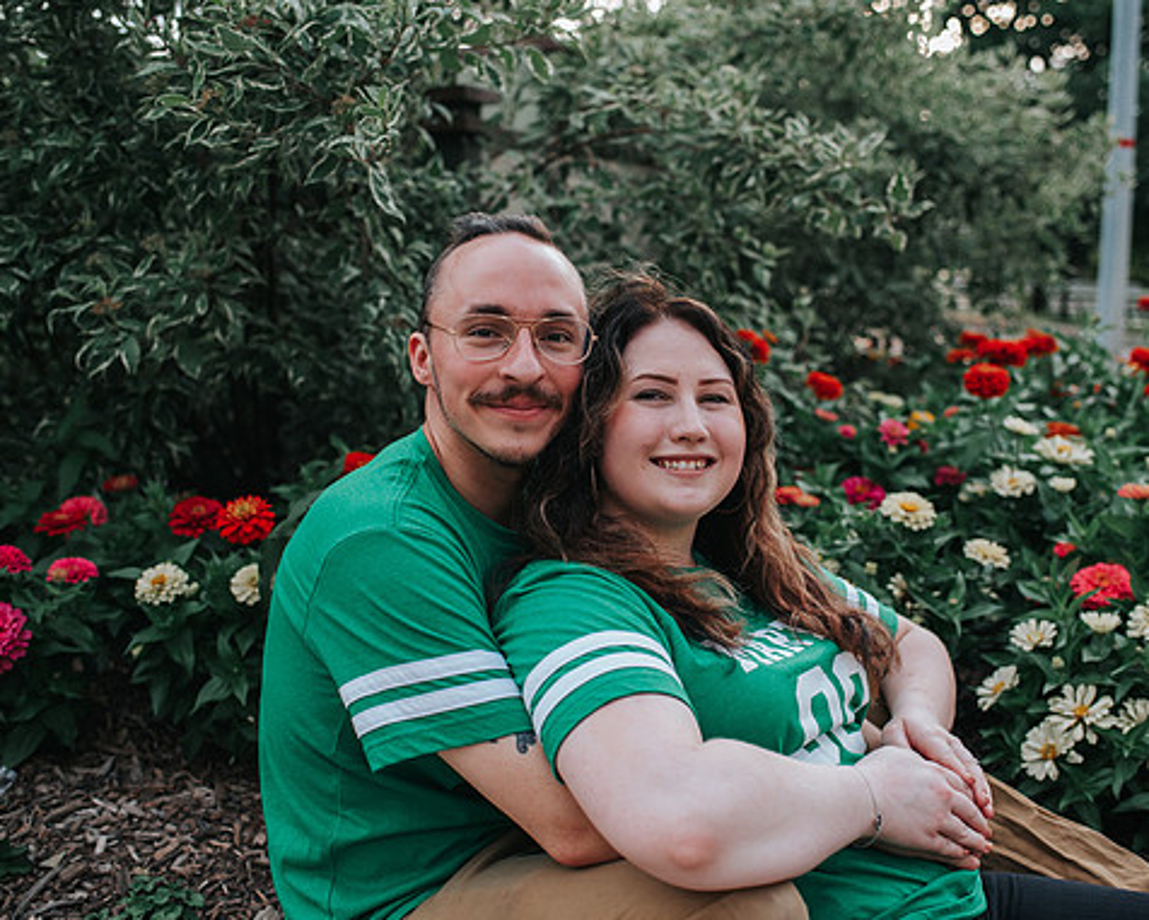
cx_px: 642
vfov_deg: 37.3
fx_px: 1361
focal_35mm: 40
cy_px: 465
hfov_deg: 45.7
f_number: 3.2
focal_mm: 35
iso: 800
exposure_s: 1/800
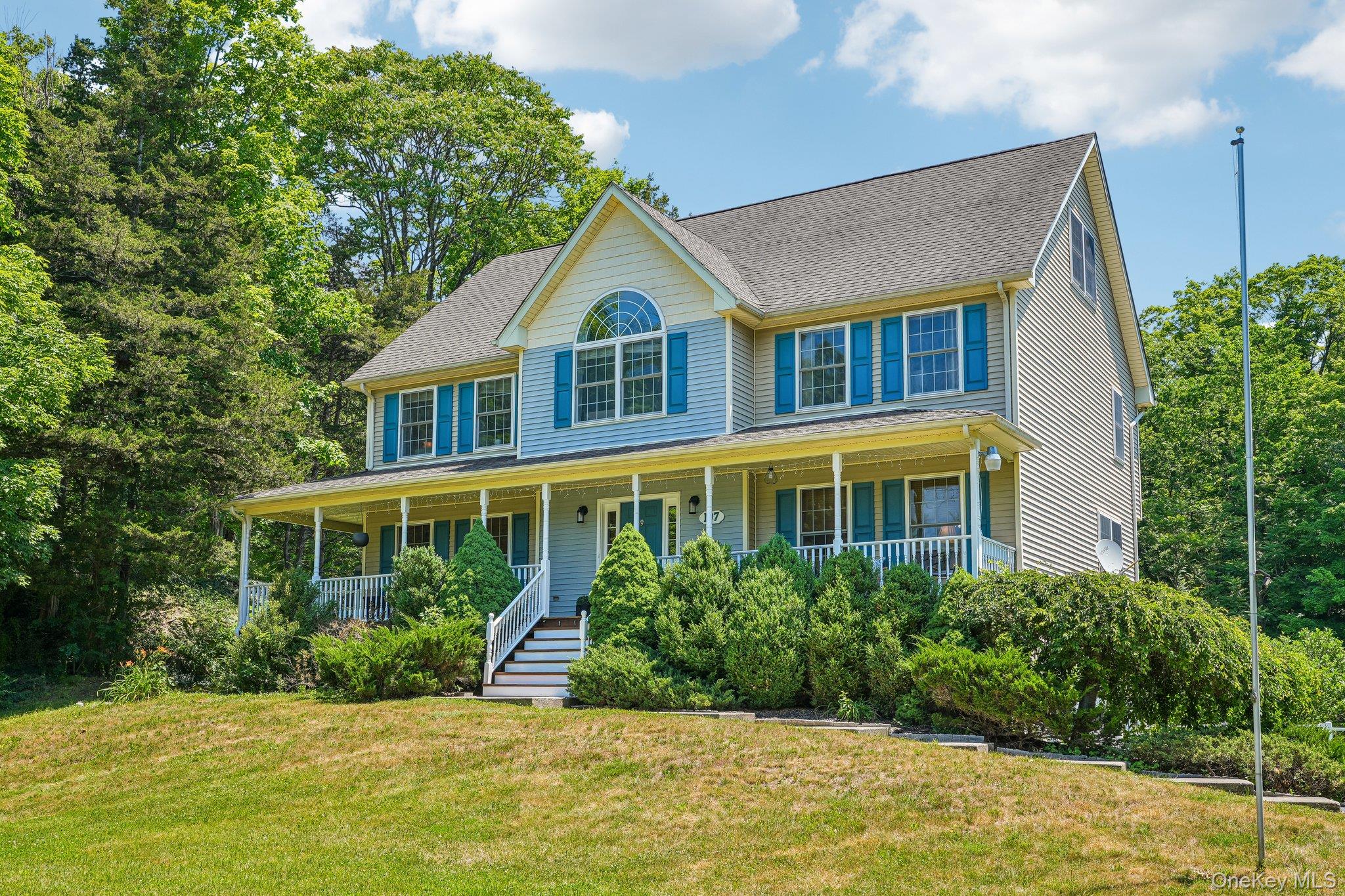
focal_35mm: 35
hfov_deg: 54.4
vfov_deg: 37.8
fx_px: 1307
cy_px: 448
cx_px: 672
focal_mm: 35
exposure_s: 1/100
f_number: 8
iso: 100
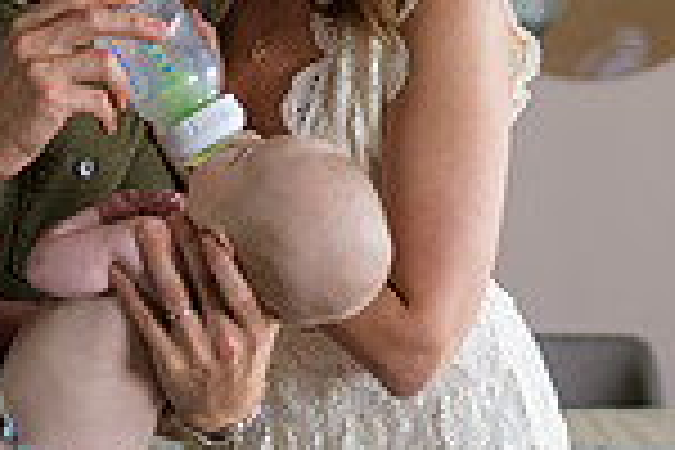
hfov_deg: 15.2
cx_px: 266
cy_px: -101
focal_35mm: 135
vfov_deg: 10.0
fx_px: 2531
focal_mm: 35
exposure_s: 1/125
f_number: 2
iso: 200
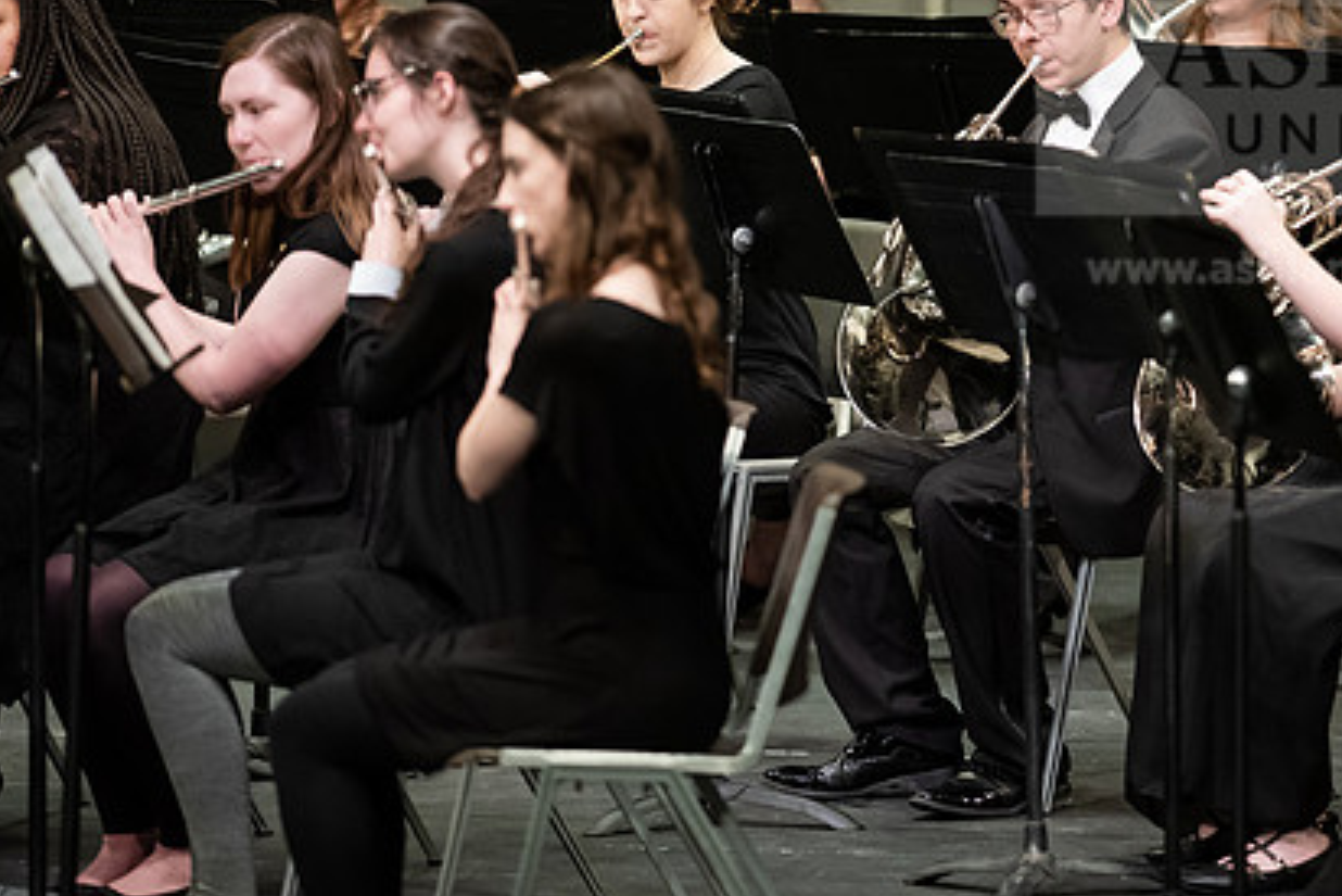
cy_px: 337
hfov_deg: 4.9
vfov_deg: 3.3
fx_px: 15736
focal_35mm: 422
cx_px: 938
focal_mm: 300
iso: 3200
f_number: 3.2
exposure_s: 1/250
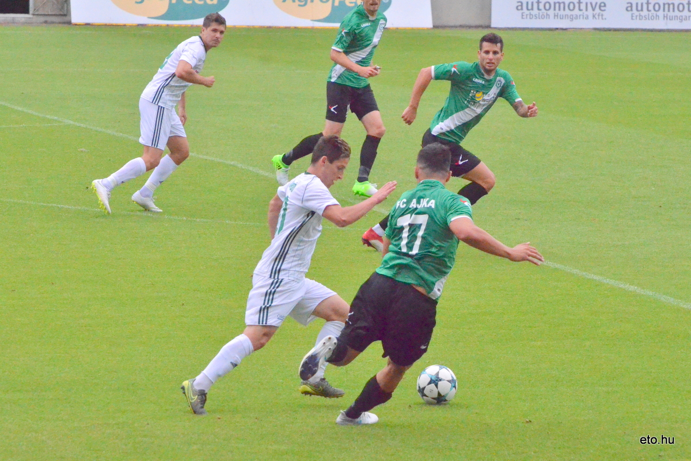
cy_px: 230
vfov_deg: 6.3
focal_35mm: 218
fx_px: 4176
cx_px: 346
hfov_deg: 9.5
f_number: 8
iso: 6400
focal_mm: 145
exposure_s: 1/4000
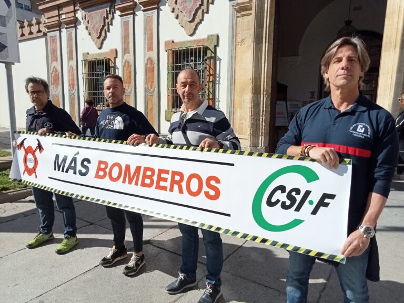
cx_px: 202
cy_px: 152
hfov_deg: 63.4
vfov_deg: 49.7
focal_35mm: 28
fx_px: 327
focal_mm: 3.46
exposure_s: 1/1639
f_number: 2.2
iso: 100
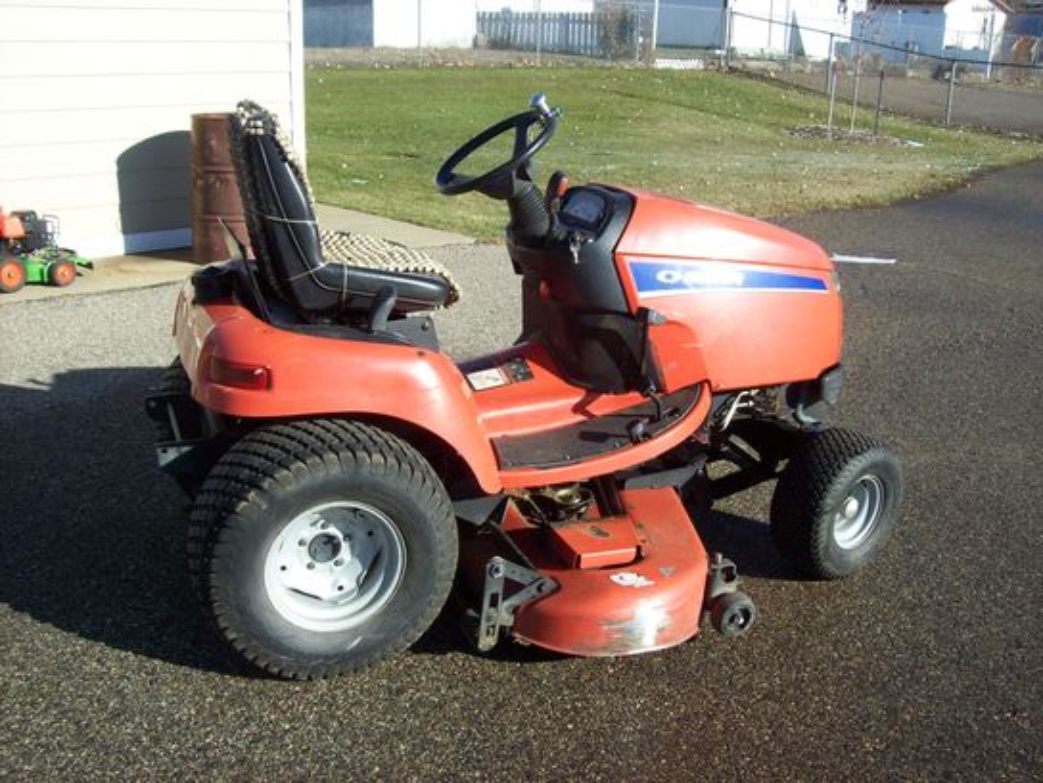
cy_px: 392
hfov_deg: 51.4
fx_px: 1085
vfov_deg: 39.7
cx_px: 522
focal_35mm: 36
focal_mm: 6
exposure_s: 1/364
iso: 80
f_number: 4.8
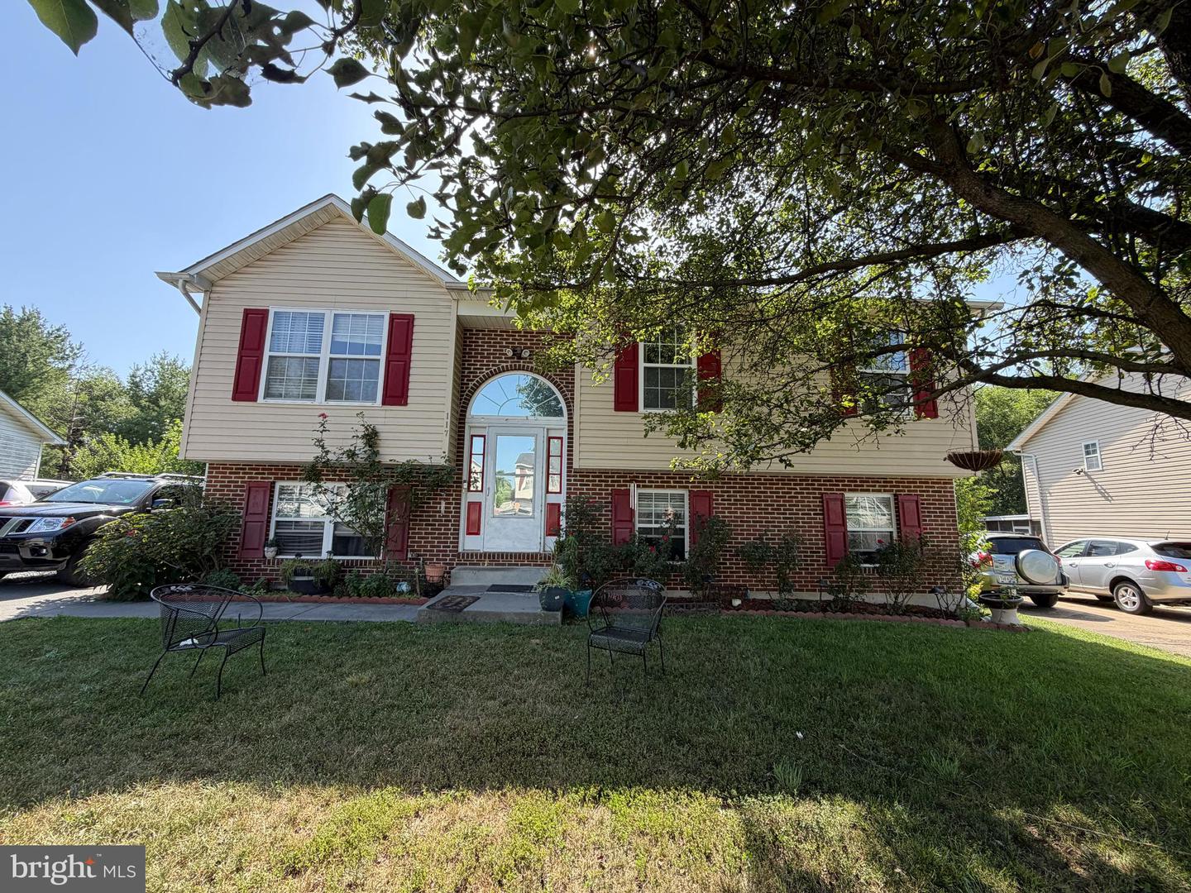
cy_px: 446
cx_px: 596
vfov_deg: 85.7
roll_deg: -0.5
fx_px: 482
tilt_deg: +9.4
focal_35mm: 14
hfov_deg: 102.1
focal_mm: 2.22
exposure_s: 1/472
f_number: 2.2
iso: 64
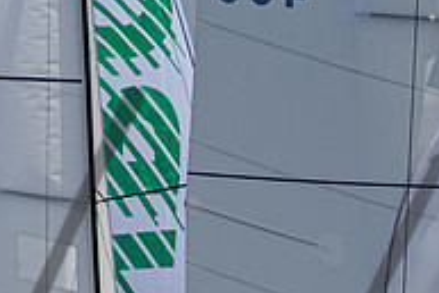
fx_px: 10958
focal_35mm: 898
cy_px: 600
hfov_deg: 2.3
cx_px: 216
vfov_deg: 1.5
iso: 400
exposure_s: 1/4000
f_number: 6.3
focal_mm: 200
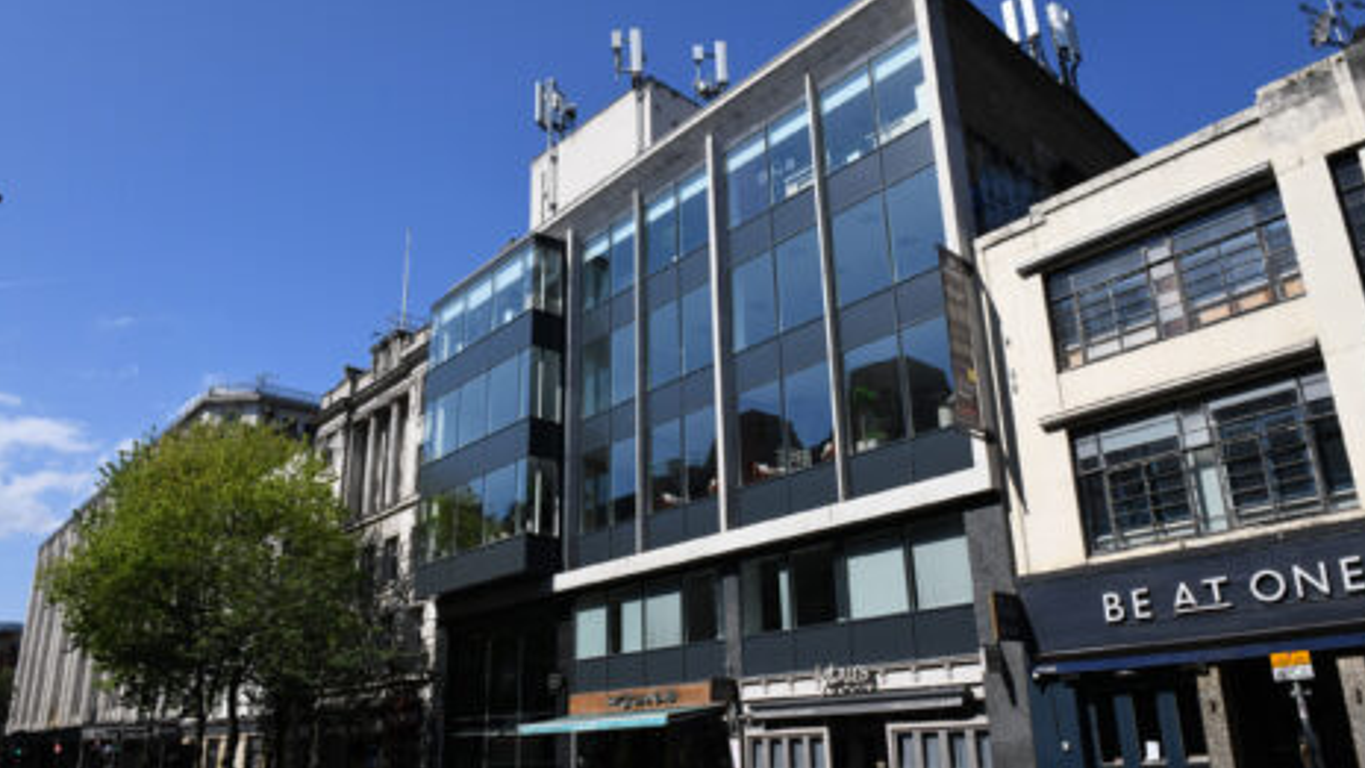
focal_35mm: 26
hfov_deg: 71.9
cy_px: 415
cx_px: 703
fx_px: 941
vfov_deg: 44.3
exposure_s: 1/1250
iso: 1600
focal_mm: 24
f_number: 18
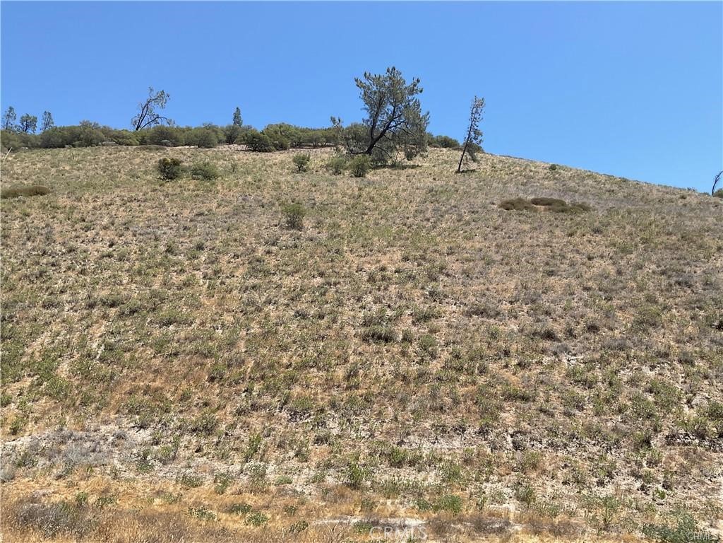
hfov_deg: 61.7
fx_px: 606
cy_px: 272
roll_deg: +1.2
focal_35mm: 29
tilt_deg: +12.8
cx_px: 362
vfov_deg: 48.2
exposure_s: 1/1534
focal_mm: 3
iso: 16
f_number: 1.8
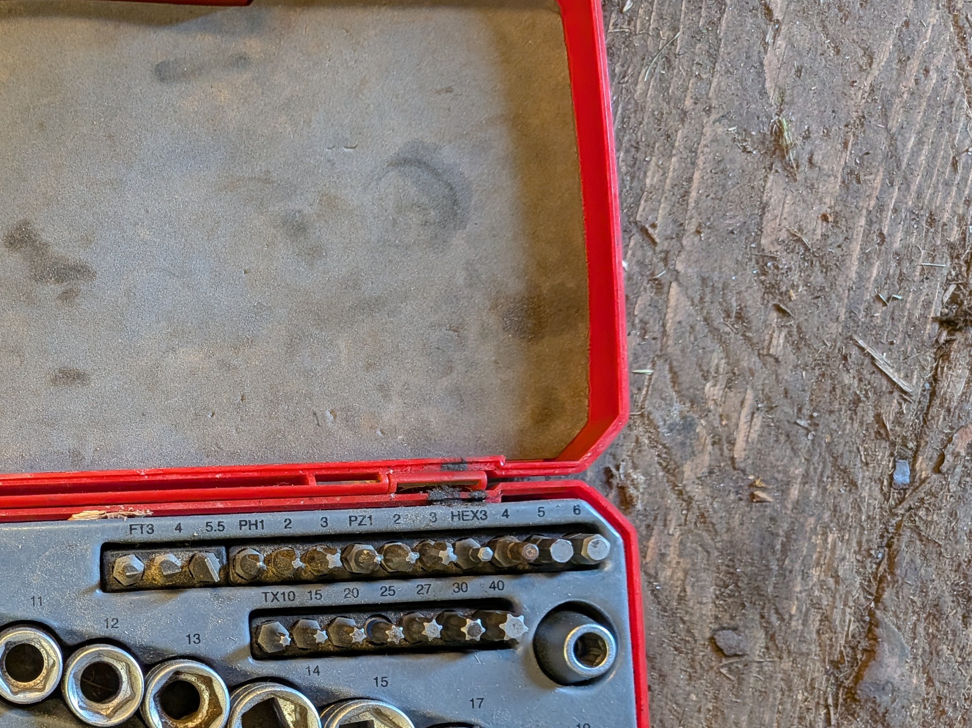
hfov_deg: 40.7
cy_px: 559
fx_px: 1207
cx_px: 111
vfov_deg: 32.8
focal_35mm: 43
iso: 377
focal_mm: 4.53
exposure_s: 1/100
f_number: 1.7
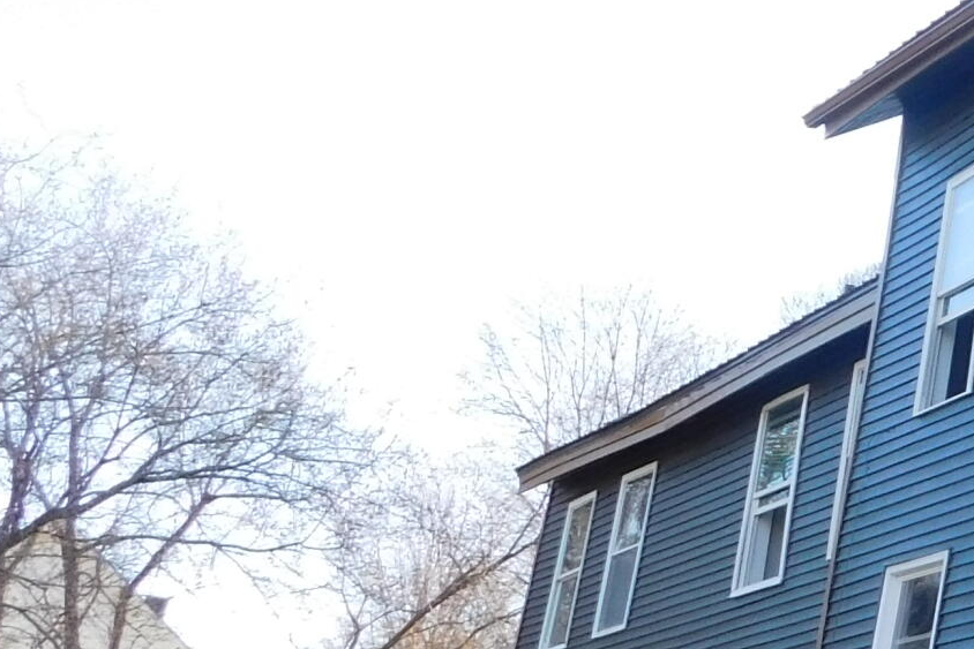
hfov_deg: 19.4
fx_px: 2300
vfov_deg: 16.1
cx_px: 1624
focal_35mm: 85
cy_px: 315
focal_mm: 4
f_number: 3
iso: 125
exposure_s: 1/400
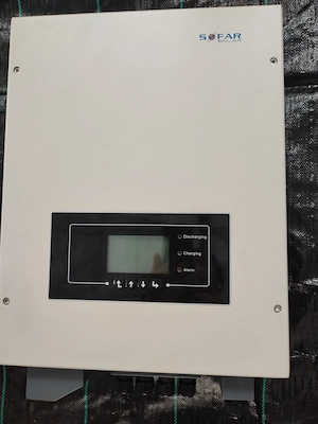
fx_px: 306
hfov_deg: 54.9
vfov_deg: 69.4
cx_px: 159
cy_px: 212
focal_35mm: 25
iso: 516
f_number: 1.9
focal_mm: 6.04
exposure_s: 1/33
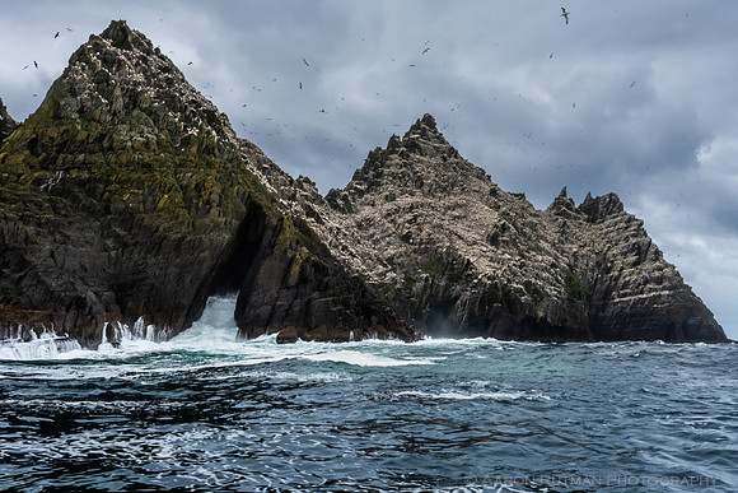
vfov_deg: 38.9
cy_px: 246
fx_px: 697
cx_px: 369
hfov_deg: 55.8
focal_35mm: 34
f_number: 22
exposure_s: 1/160
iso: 1250
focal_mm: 32
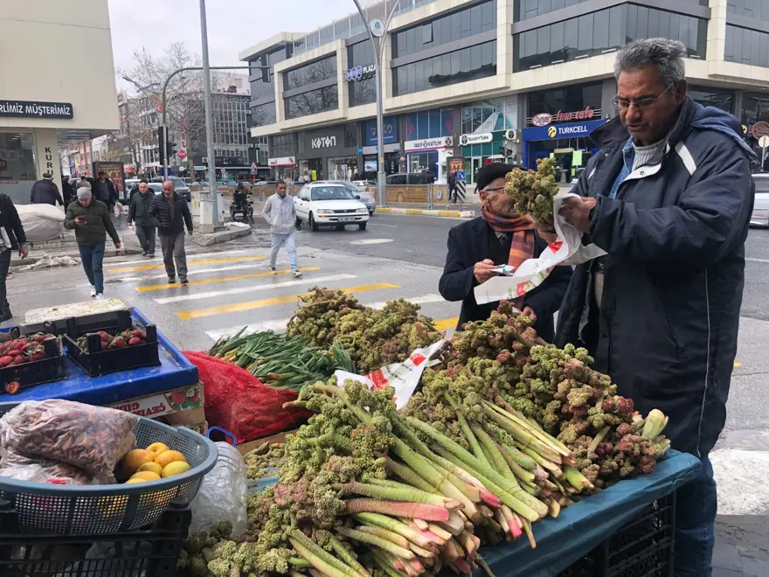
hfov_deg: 63.4
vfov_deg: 49.7
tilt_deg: -10.1
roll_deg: +1.7
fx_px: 622
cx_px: 384
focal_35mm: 28
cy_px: 288
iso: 20
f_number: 1.8
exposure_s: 1/1021
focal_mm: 4
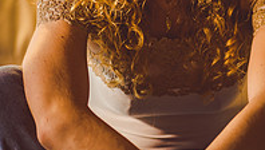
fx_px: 1421
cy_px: 21
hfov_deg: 10.6
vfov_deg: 6.0
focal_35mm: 202
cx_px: 158
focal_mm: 85
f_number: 1.8
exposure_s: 1/200
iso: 320
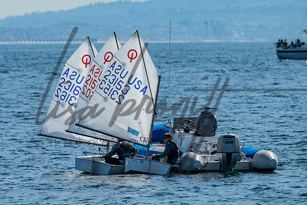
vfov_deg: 2.3
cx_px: 134
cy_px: 77
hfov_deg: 3.5
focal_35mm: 596
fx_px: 5081
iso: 100
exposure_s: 1/500
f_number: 8
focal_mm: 400
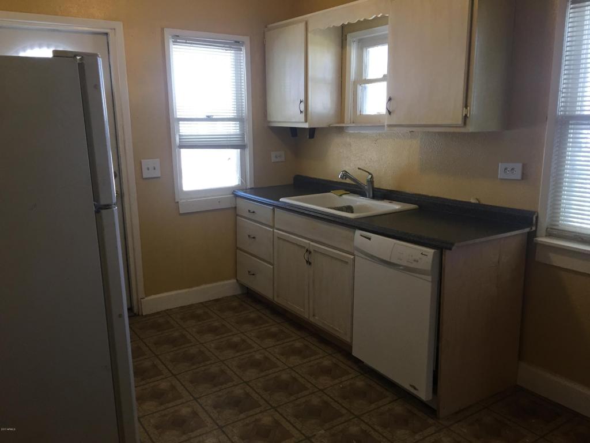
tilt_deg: -13.1
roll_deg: -0.6
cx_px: 295
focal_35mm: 29
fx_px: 494
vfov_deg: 48.2
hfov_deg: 61.7
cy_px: 222
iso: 50
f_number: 2.2
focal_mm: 4.15
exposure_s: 1/30
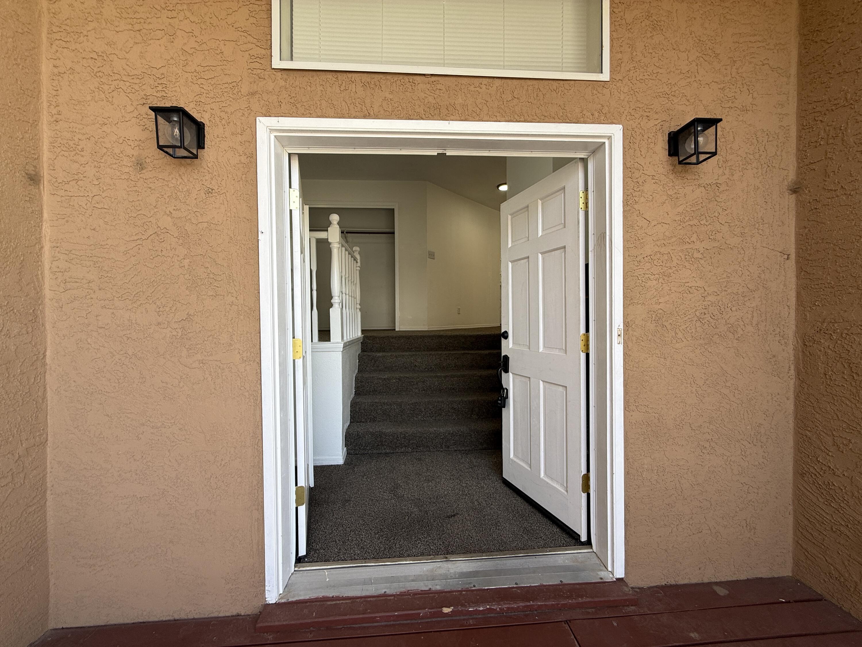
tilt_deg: -0.7
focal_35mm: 14
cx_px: 431
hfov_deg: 102.1
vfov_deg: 85.7
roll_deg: +0.3
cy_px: 324
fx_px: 349
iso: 50
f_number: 2.2
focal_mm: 2.22
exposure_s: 1/99
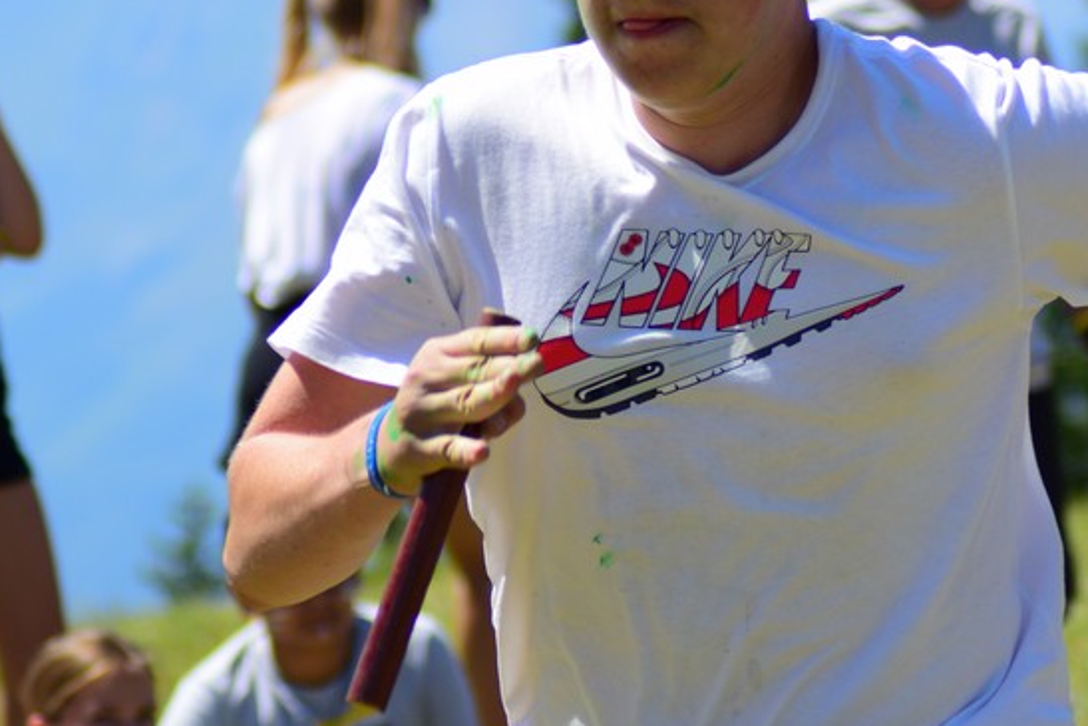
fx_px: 9341
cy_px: 363
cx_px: 746
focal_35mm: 309
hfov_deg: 6.7
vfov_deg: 4.5
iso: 180
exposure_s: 1/1250
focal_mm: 110
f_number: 4
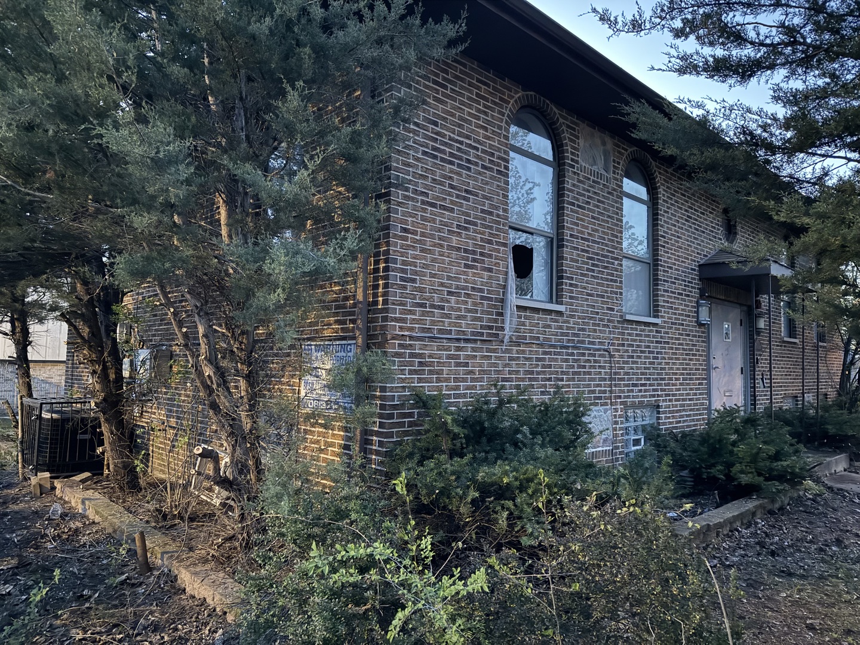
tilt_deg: +4.2
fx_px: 596
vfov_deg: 56.8
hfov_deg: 71.6
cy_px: 322
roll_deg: -1.0
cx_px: 430
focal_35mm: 24
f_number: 1.78
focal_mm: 6.76
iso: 1600
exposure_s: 1/20
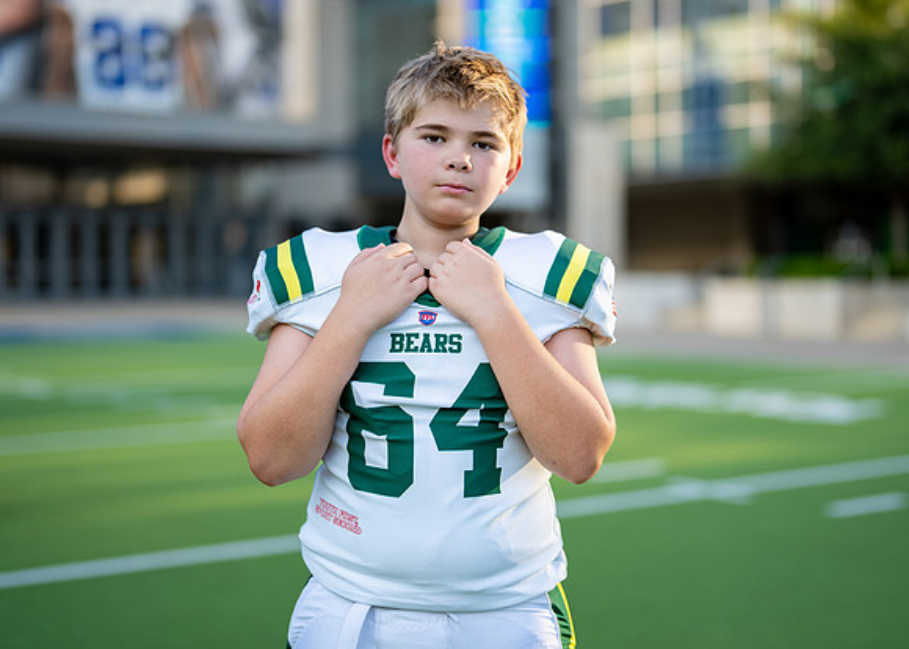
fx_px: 1655
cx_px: 462
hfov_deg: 30.7
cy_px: 315
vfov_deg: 22.2
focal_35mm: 64
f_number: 1.2
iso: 100
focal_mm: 50
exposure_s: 1/2500
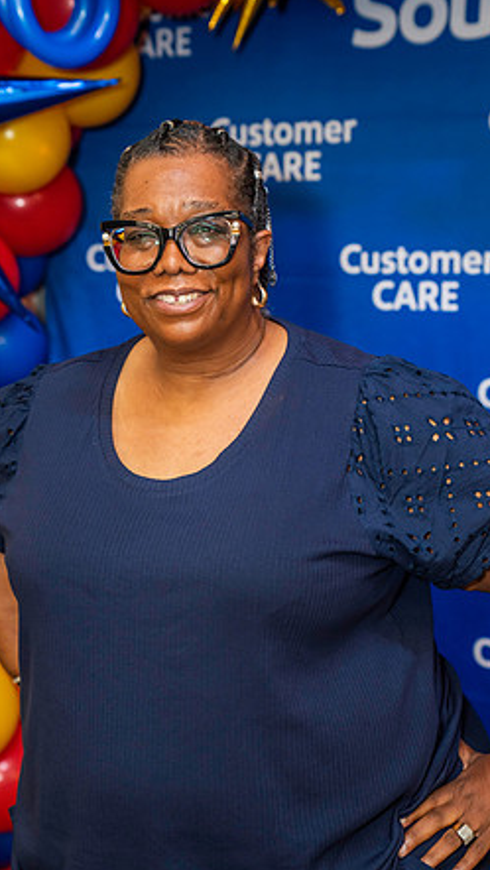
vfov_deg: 32.3
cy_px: 433
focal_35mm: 65
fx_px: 1500
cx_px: 240
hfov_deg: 18.6
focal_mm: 61
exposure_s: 1/160
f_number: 4
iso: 2000
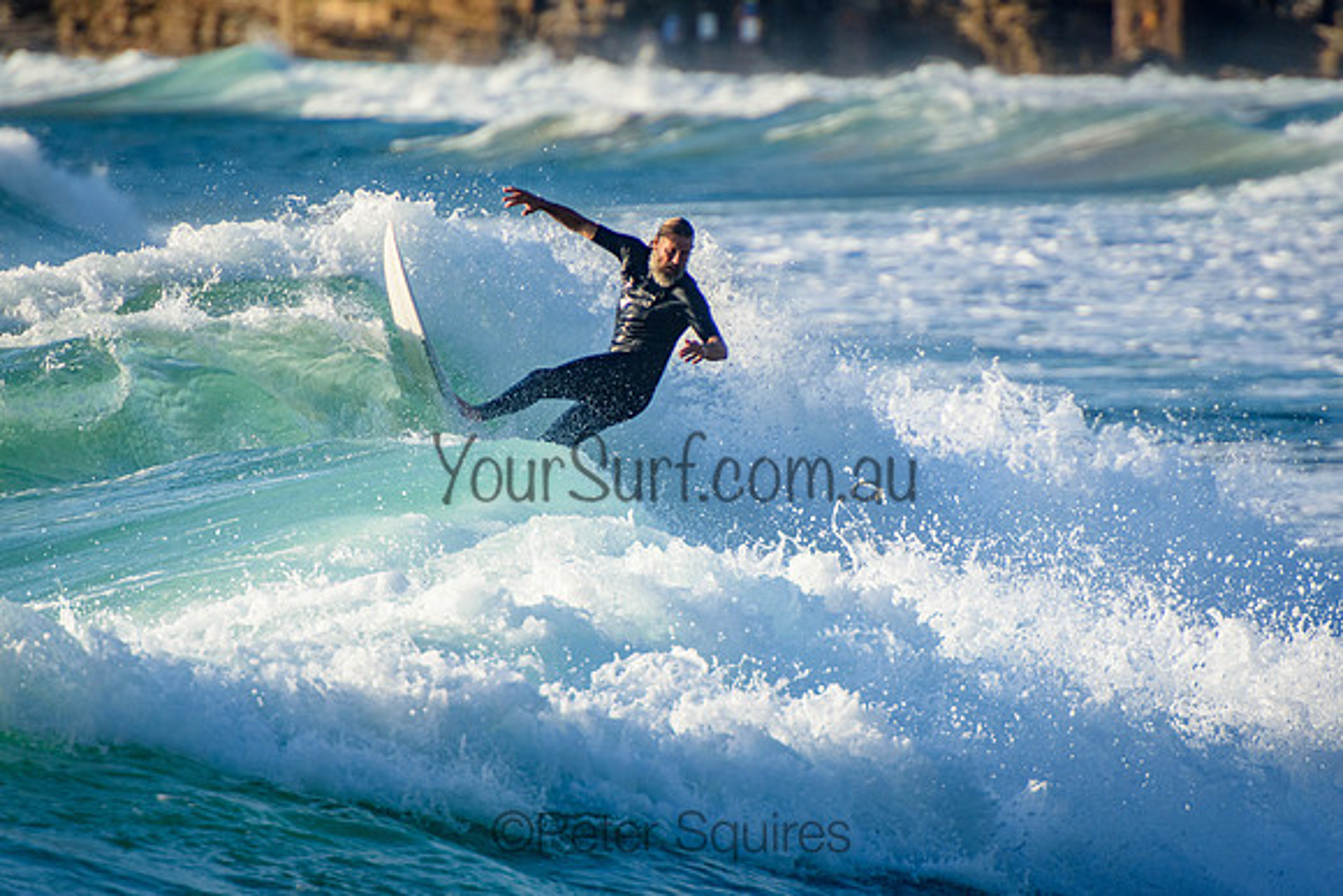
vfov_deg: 2.3
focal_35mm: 611
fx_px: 22780
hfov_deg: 3.4
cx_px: 672
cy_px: 448
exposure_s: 1/2000
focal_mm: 400
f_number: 5.6
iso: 450
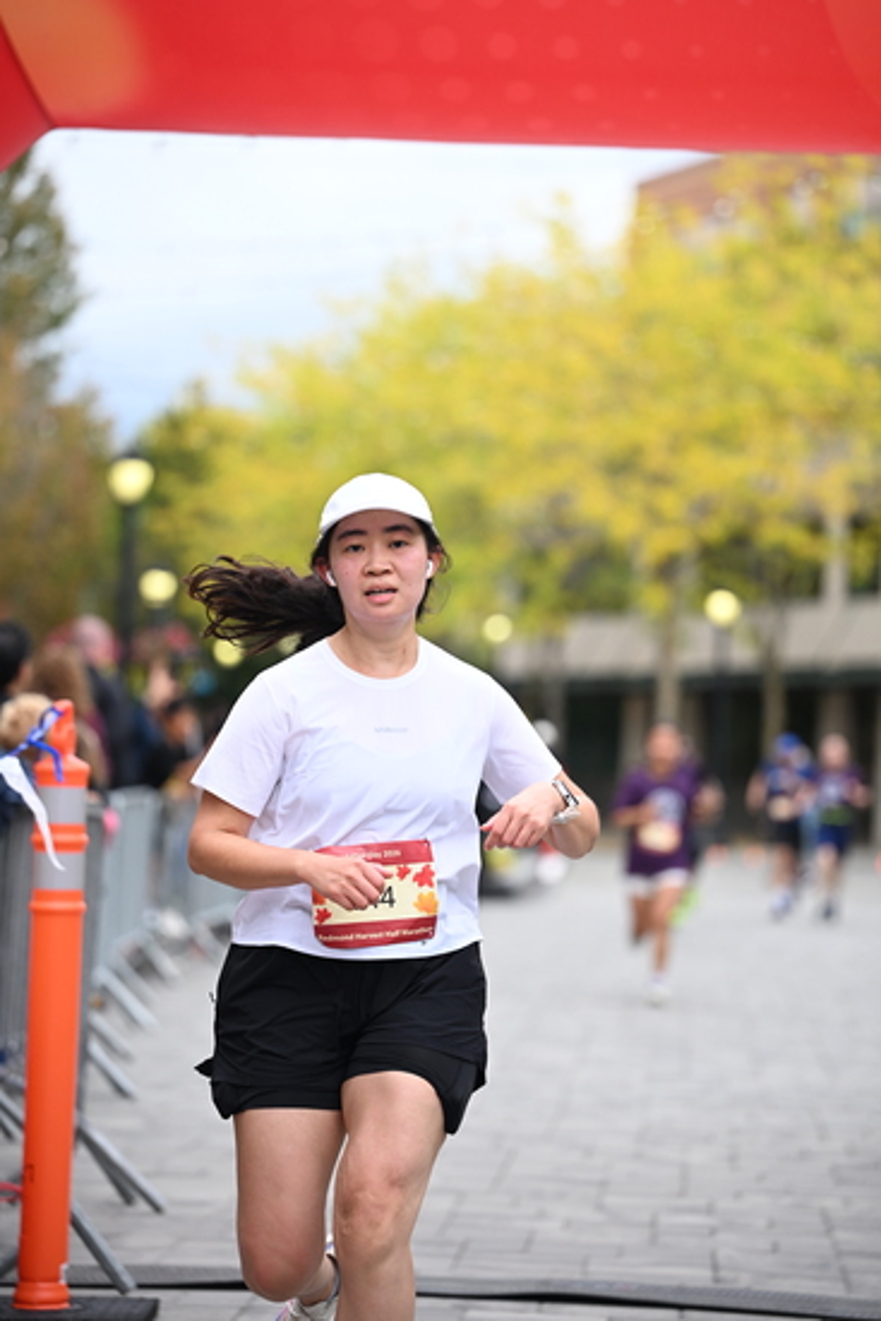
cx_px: 440
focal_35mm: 120
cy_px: 660
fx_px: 4402
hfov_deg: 11.4
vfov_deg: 17.1
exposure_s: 1/2000
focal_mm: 120
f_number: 2.8
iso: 640
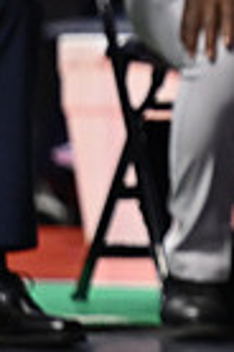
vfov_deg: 2.0
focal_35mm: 1037
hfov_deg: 1.3
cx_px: 702
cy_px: -83
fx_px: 10110
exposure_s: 1/1000
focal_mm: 165
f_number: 2.8
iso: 2000
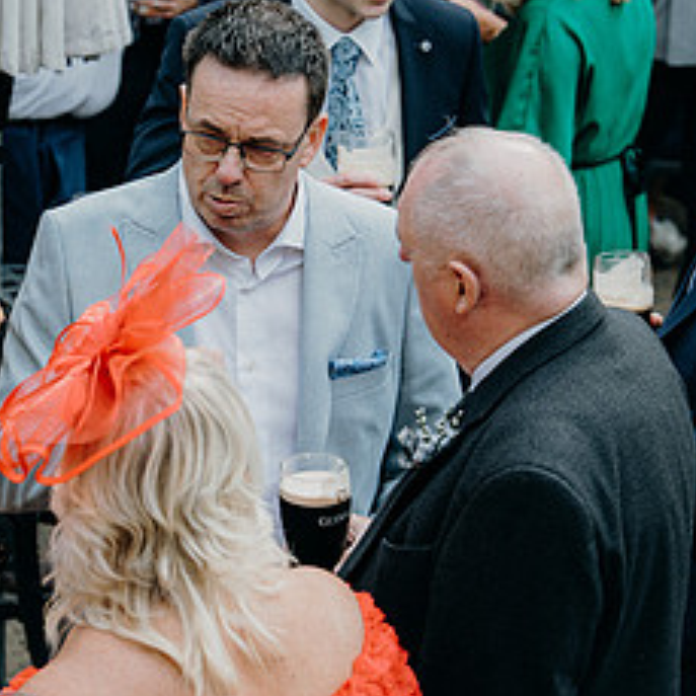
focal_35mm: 151
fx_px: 3435
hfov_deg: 11.6
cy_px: 439
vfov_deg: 11.6
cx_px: 261
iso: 125
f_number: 3.5
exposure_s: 1/200
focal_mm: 70
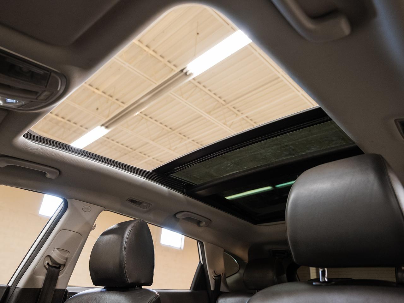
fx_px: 303
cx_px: 202
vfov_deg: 53.1
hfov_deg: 67.4
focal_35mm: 26
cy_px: 152
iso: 1000
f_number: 4
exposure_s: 1/40
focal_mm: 24
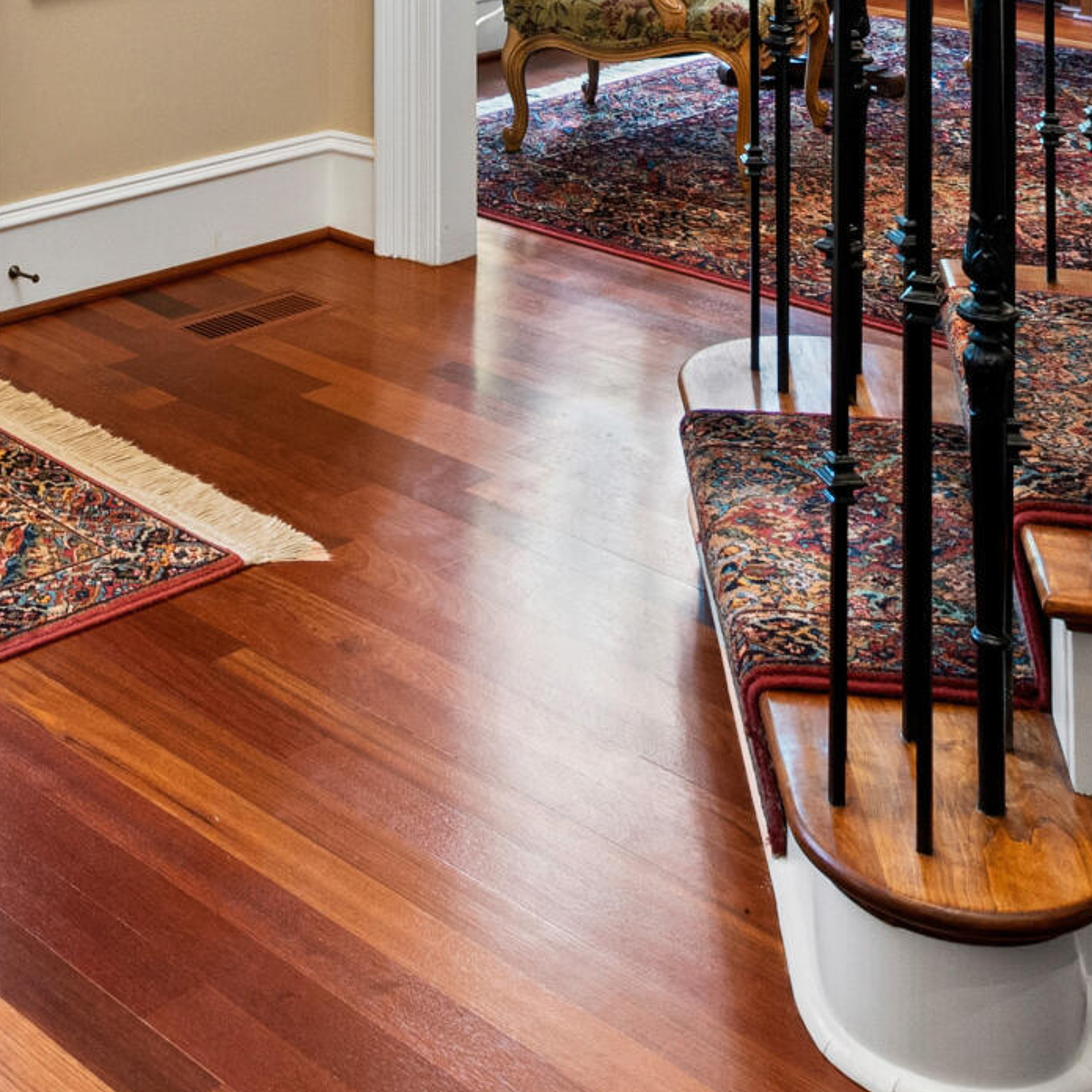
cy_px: -368
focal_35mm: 55
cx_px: 262
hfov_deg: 30.5
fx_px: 1963
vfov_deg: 26.0
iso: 100
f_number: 8
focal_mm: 10
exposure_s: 1.3
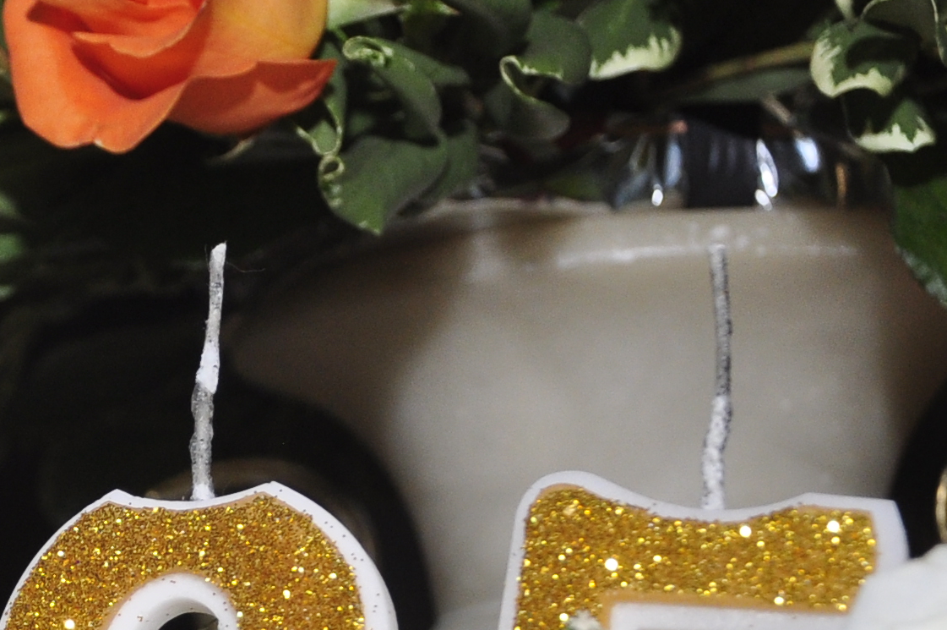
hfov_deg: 10.3
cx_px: -305
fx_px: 5124
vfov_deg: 7.0
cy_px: 711
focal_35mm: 195
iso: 400
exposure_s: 1/60
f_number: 4.2
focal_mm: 34
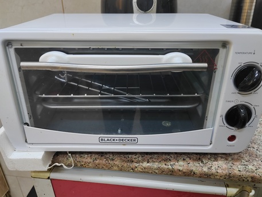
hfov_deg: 65.3
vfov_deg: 51.4
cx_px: 131
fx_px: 204
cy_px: 98
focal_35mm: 27
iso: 500
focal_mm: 5.52
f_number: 1.9
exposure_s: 1/50
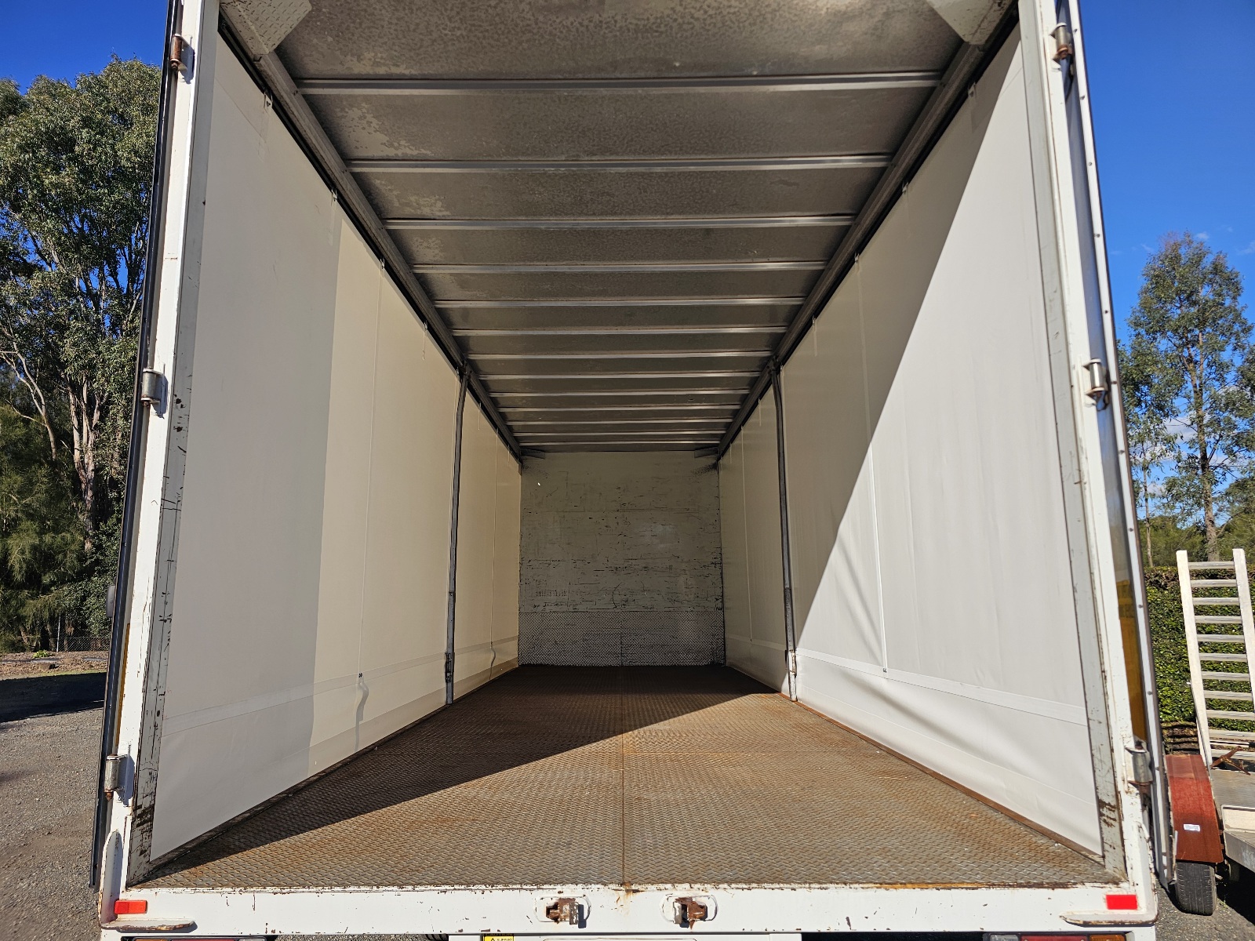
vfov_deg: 58.9
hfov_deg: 73.9
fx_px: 834
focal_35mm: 23
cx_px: 628
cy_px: 470
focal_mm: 6.3
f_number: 1.7
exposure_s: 1/1429
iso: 20
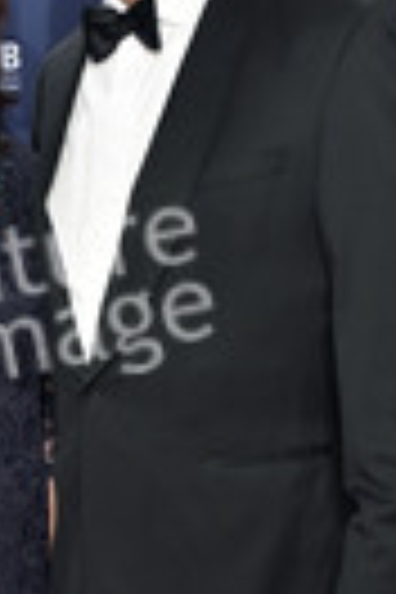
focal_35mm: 97
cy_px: 540
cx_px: 112
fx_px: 1600
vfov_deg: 20.6
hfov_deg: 14.1
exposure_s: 1/160
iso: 1000
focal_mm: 32
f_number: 6.3
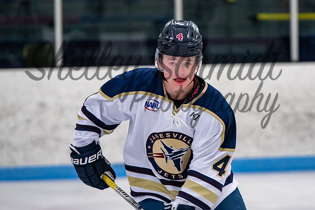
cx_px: 207
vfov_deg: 3.5
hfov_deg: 5.2
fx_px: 3465
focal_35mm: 396
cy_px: 74
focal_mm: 200
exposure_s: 1/800
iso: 2000
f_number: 3.5
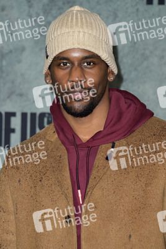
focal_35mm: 180
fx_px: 1244
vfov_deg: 11.4
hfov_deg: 7.6
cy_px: 124
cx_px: 83
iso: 640
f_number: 6.3
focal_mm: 180
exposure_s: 1/250
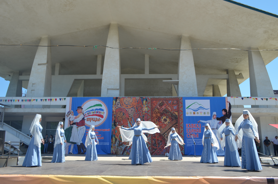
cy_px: 92
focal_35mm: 30
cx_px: 139
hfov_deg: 62.0
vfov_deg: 43.4
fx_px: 231
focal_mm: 20
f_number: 8
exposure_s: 1/250
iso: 160
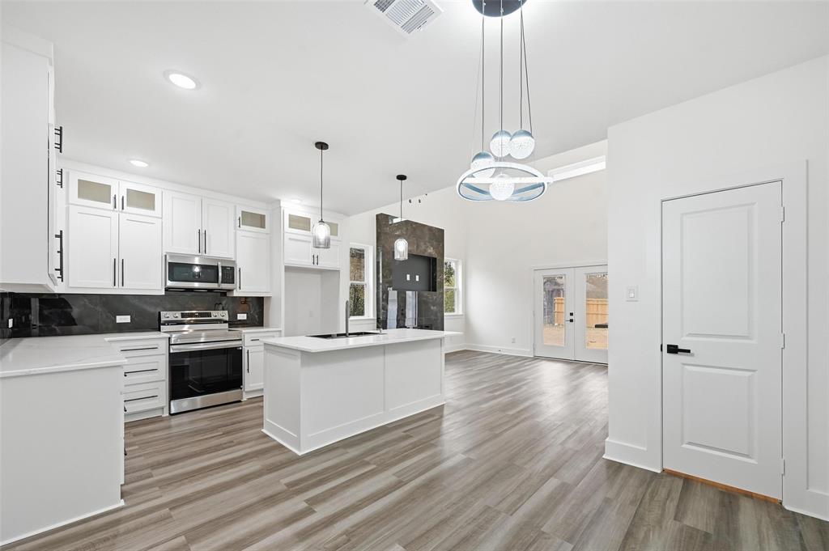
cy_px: 276
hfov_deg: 104.3
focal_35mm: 14
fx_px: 322
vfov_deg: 81.1
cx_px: 414
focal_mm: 14
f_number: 7.1
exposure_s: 1/1600
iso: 1000
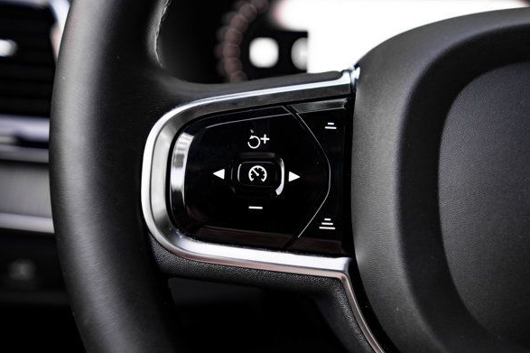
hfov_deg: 41.1
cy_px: 176
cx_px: 277
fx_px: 706
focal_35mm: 48
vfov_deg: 28.1
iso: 640
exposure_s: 1/200
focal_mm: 44
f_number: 4
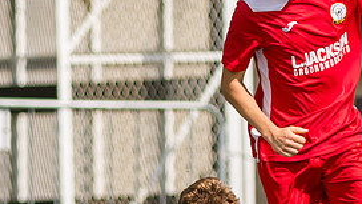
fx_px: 16491
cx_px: 133
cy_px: 230
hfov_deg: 1.3
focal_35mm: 1718
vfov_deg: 0.7
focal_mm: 300
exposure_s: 1/3200
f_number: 2.8
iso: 100
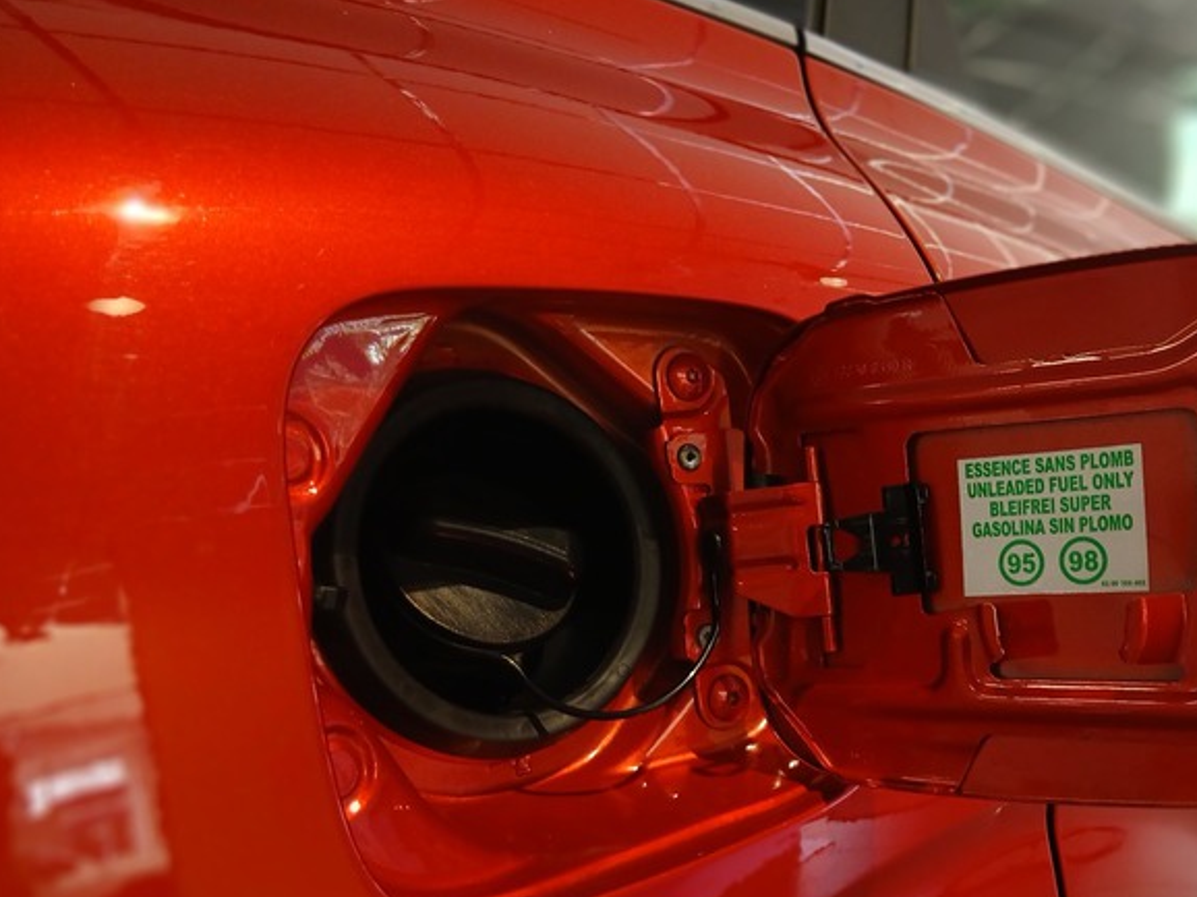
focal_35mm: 36
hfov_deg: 50.3
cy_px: 555
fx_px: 1244
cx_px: 814
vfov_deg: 39.4
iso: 125
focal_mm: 3.98
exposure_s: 1/50
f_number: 1.8
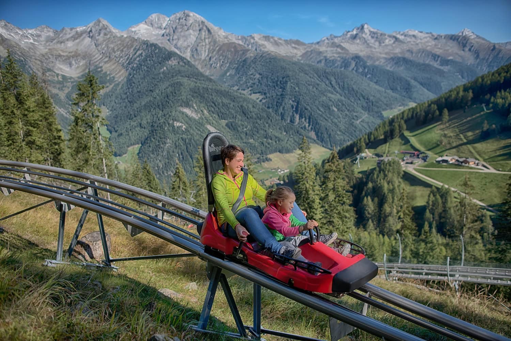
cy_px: 170
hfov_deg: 65.5
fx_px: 398
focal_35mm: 28
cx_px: 256
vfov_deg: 46.4
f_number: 2.8
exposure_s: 1/2000
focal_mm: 28
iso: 50
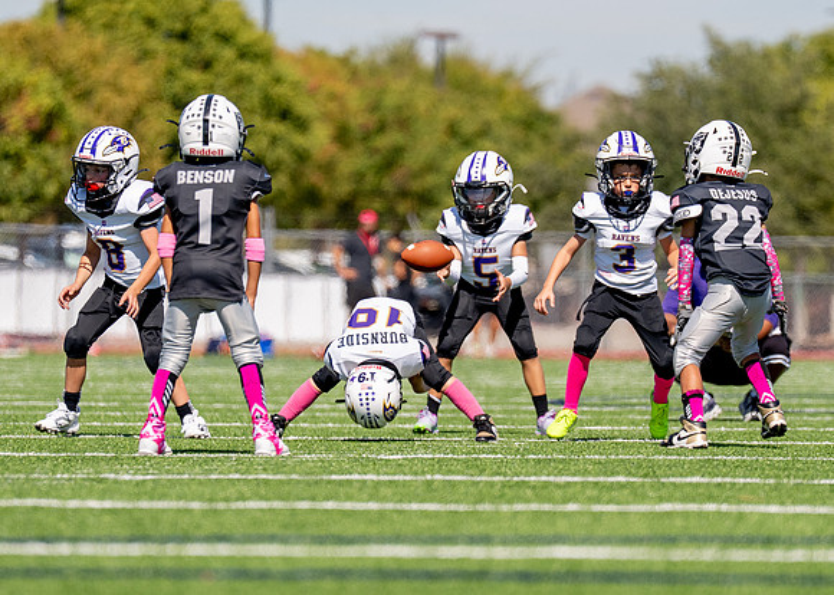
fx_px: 9601
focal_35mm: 405
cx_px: 463
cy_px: 337
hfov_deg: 5.0
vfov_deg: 3.6
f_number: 2.8
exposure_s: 1/5000
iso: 200
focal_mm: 200
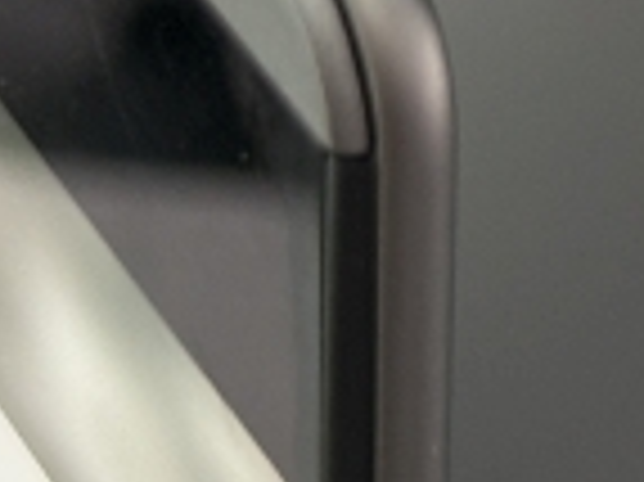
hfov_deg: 8.3
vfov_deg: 6.6
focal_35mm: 225
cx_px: 1338
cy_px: 191
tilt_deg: -52.1
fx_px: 4182
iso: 250
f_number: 1.78
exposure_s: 1/59
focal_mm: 6.76
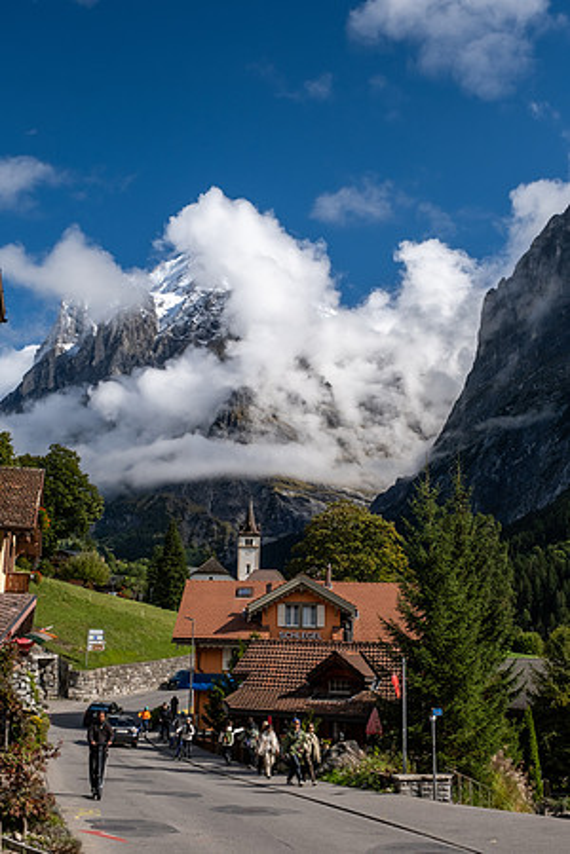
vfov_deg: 51.9
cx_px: 285
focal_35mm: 37
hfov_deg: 35.9
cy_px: 427
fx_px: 879
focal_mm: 24.9
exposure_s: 1/800
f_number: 5.6
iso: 320
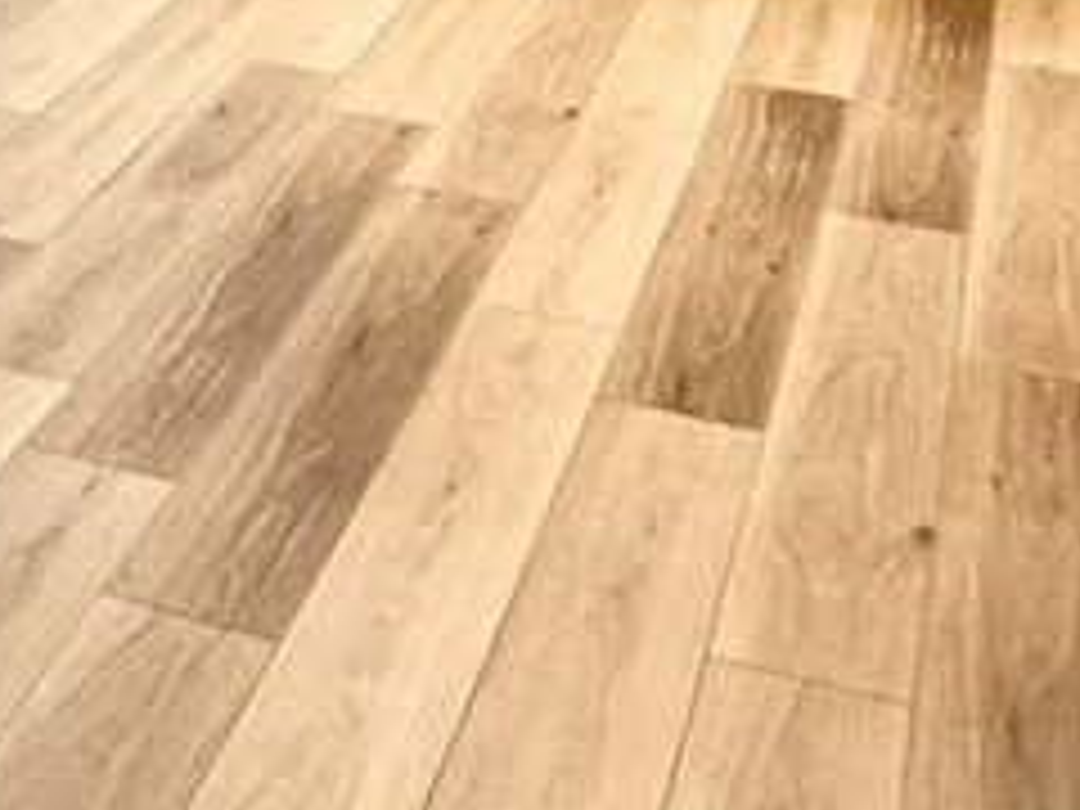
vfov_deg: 14.9
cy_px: -716
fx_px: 2621
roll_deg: +0.7
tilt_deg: -2.2
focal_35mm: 84
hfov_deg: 21.3
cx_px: -279
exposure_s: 1/60
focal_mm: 2.22
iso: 500
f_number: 2.2
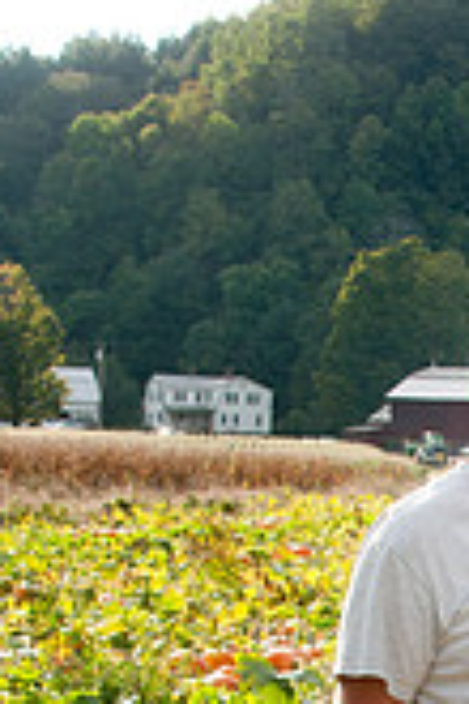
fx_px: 2801
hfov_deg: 9.4
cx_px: 608
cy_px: 951
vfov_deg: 13.7
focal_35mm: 143
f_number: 8
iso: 200
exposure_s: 1/200
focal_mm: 35
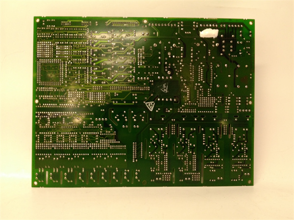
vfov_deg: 51.4
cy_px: 110
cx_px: 147
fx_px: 229
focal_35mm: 27
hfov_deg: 65.3
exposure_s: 1/33
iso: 331
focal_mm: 3.79
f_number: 2
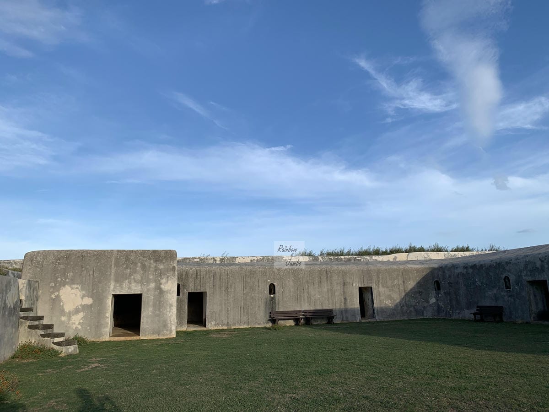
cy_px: 206
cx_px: 274
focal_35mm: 26
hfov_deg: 67.3
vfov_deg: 53.1
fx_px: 412
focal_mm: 4.25
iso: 25
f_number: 1.8
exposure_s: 1/1992
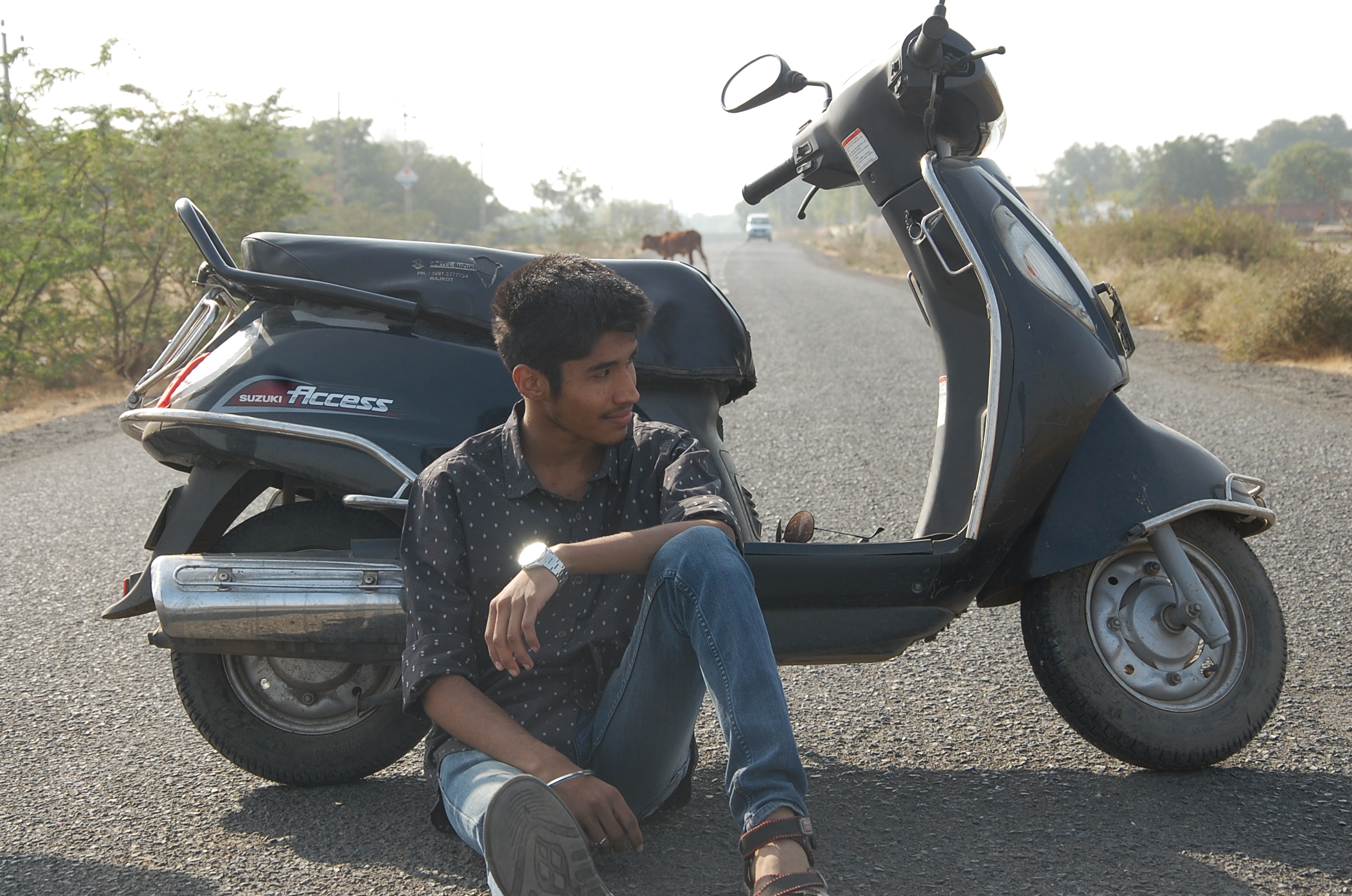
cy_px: 448
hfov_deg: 26.0
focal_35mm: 78
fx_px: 2924
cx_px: 676
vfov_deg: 17.4
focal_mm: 52
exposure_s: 1/250
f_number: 8
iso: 200
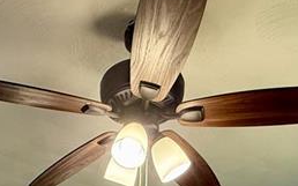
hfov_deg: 34.3
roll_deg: -1.5
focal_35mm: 59
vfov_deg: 16.4
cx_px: 106
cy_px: 378
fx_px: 479
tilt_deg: -0.2
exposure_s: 1/120
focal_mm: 2.22
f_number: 2.2
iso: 250
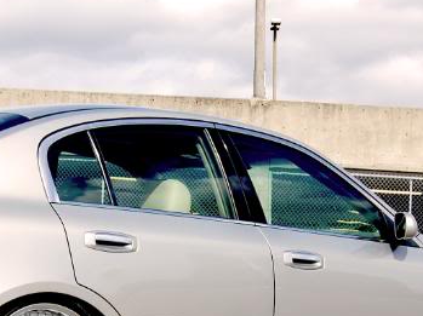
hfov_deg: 17.9
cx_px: 145
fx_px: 1343
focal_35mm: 110
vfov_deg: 13.3
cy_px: 298
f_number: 10
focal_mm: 26
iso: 200
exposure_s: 1/400
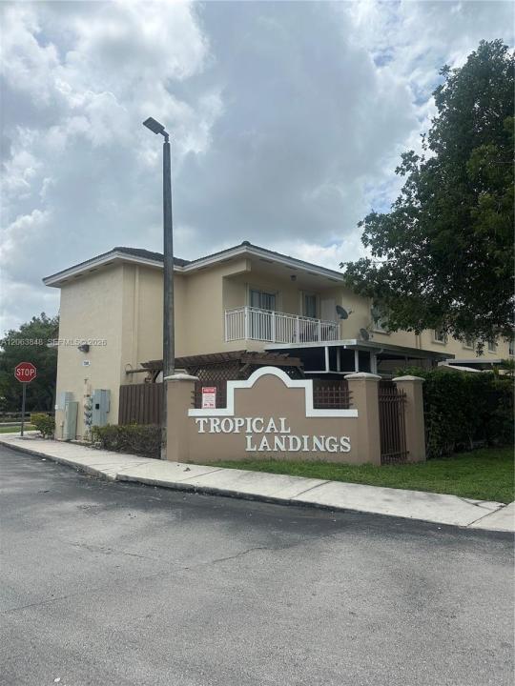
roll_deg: -0.5
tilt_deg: +8.1
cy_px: 343
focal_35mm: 24
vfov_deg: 71.6
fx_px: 476
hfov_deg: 56.8
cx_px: 258
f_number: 1.78
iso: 80
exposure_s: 1/6623
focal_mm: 6.86
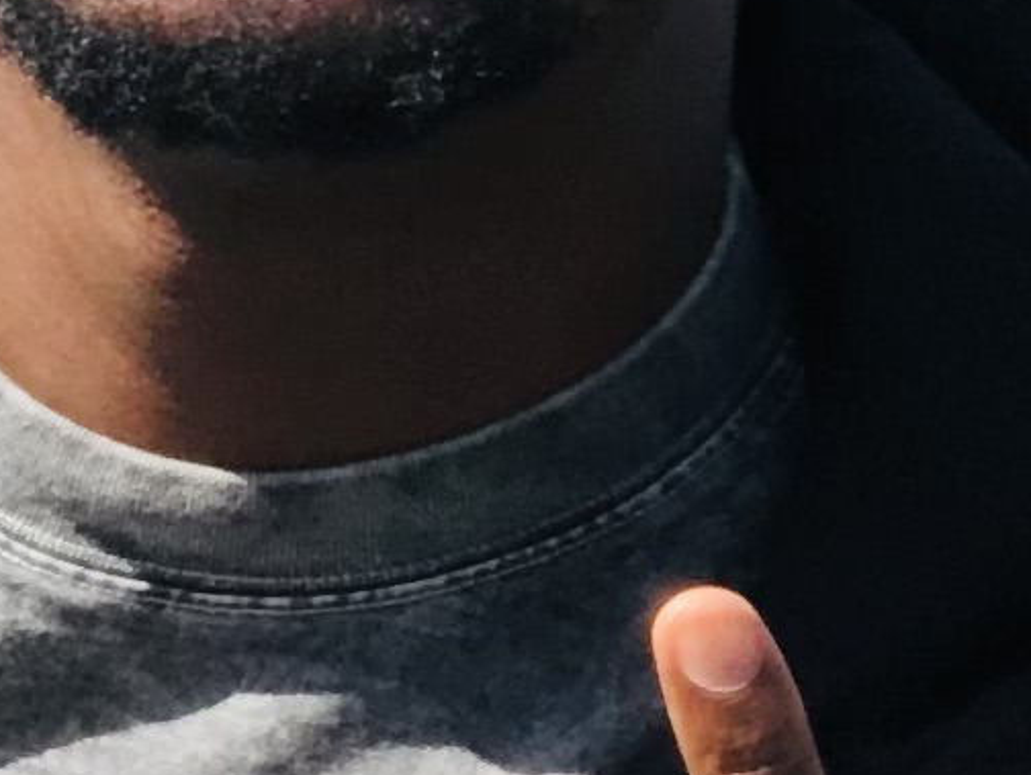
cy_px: 51
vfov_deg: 7.6
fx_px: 5843
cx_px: -849
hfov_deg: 9.6
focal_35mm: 196
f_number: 2.2
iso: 20
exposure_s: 1/702
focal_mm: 2.87
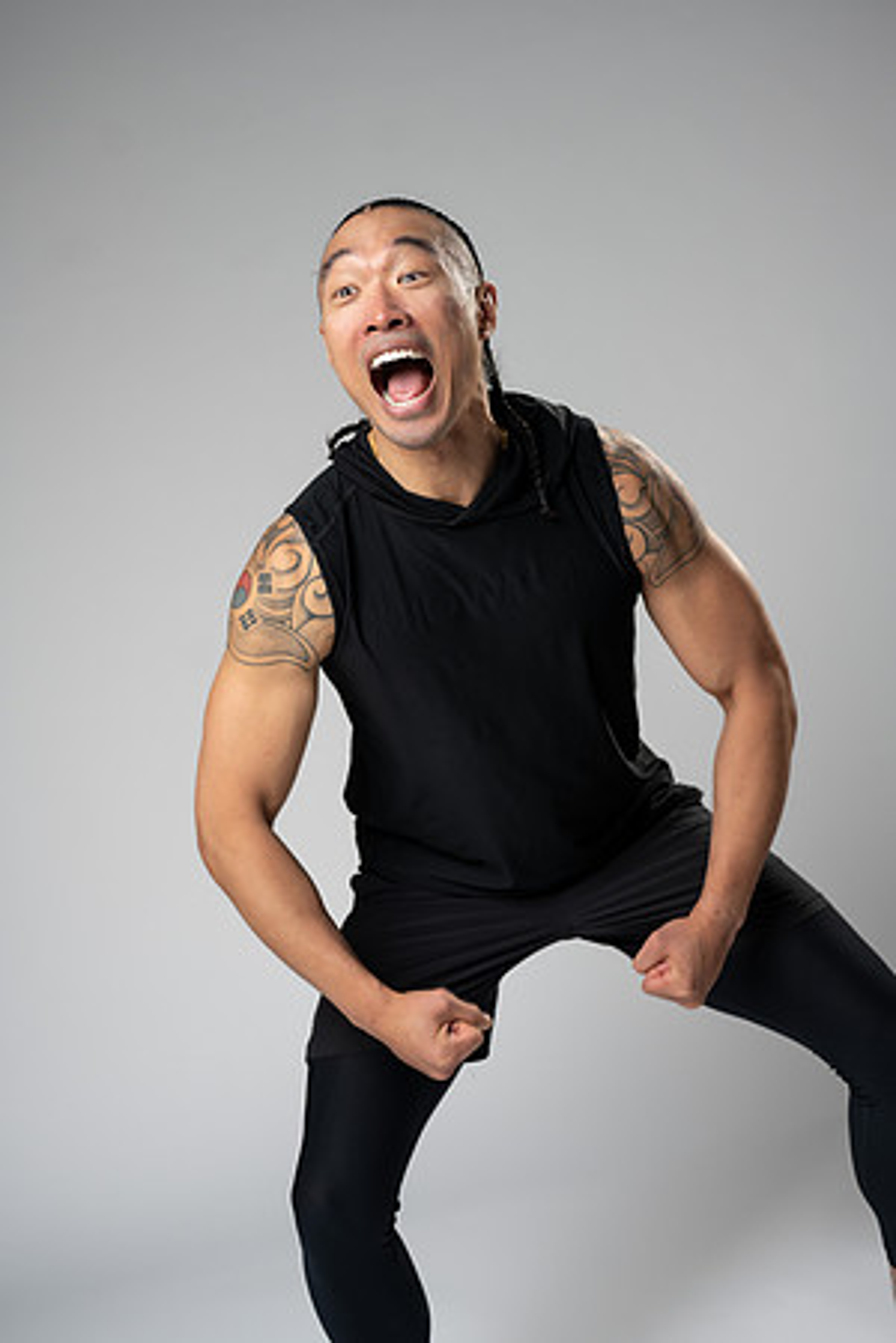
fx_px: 1867
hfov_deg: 27.0
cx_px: 448
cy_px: 672
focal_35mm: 50
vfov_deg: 39.6
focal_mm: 50
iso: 200
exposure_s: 1/160
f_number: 3.2
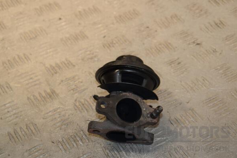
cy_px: 79
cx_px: 118
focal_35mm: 106
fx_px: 698
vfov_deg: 12.9
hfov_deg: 19.3
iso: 800
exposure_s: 1/200
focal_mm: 70
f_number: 8
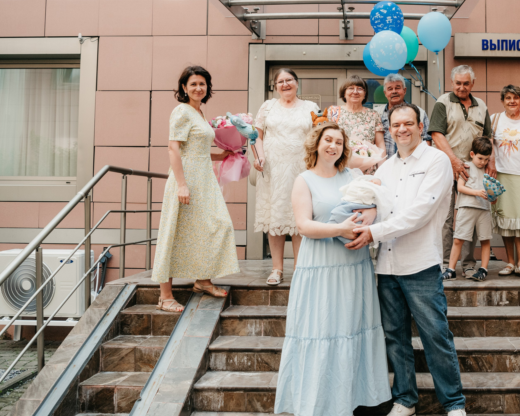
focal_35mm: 41
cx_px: 368
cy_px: 180
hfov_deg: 43.8
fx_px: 631
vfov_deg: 36.4
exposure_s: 1/320
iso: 500
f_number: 4
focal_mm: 26
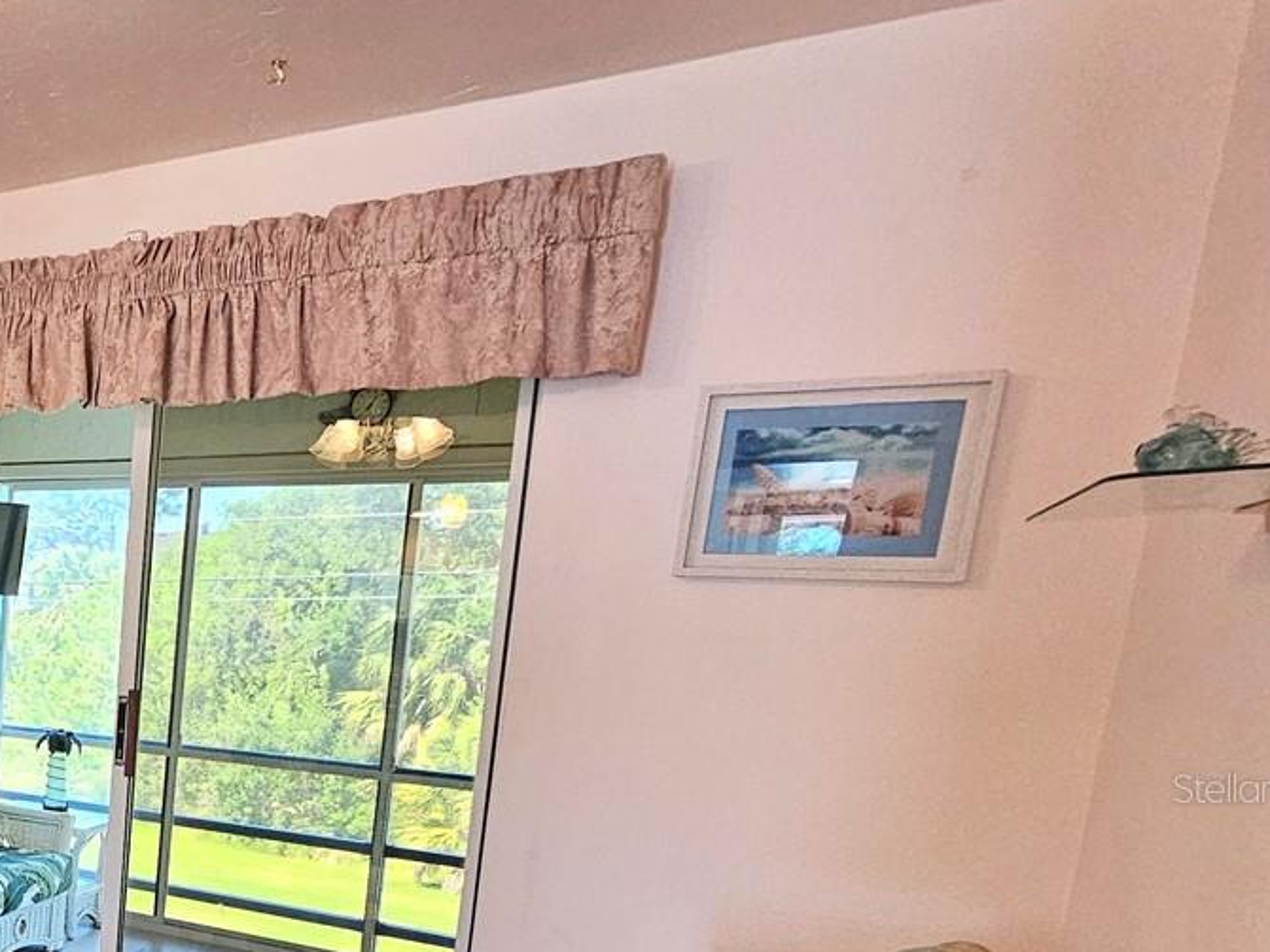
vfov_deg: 42.9
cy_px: 787
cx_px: -163
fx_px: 1137
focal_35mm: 31
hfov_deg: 43.4
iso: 250
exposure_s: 1/60
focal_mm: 2.2
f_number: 2.2
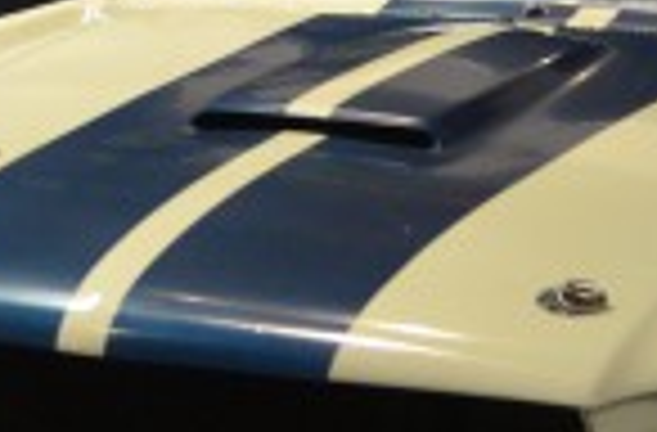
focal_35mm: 211
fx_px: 3834
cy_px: 130
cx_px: -495
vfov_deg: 6.4
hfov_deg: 9.4
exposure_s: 1/60
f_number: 3.8
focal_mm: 20
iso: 800
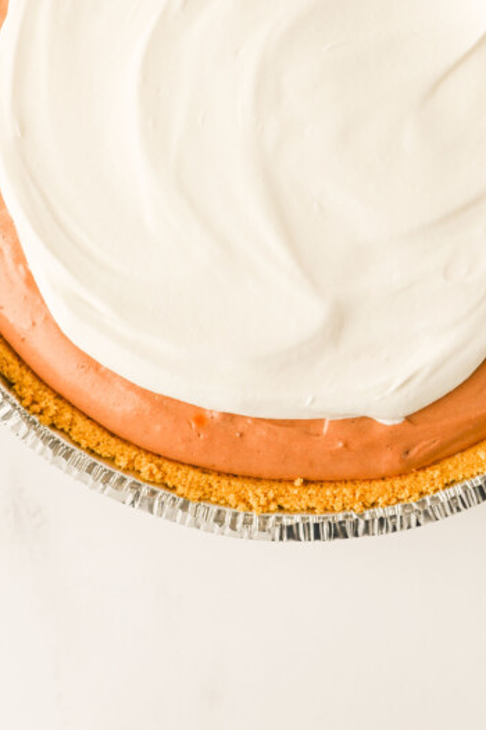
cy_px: 167
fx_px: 2109
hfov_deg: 13.1
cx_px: 304
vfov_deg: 19.5
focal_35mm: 104
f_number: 4
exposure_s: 1/160
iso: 160
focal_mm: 50
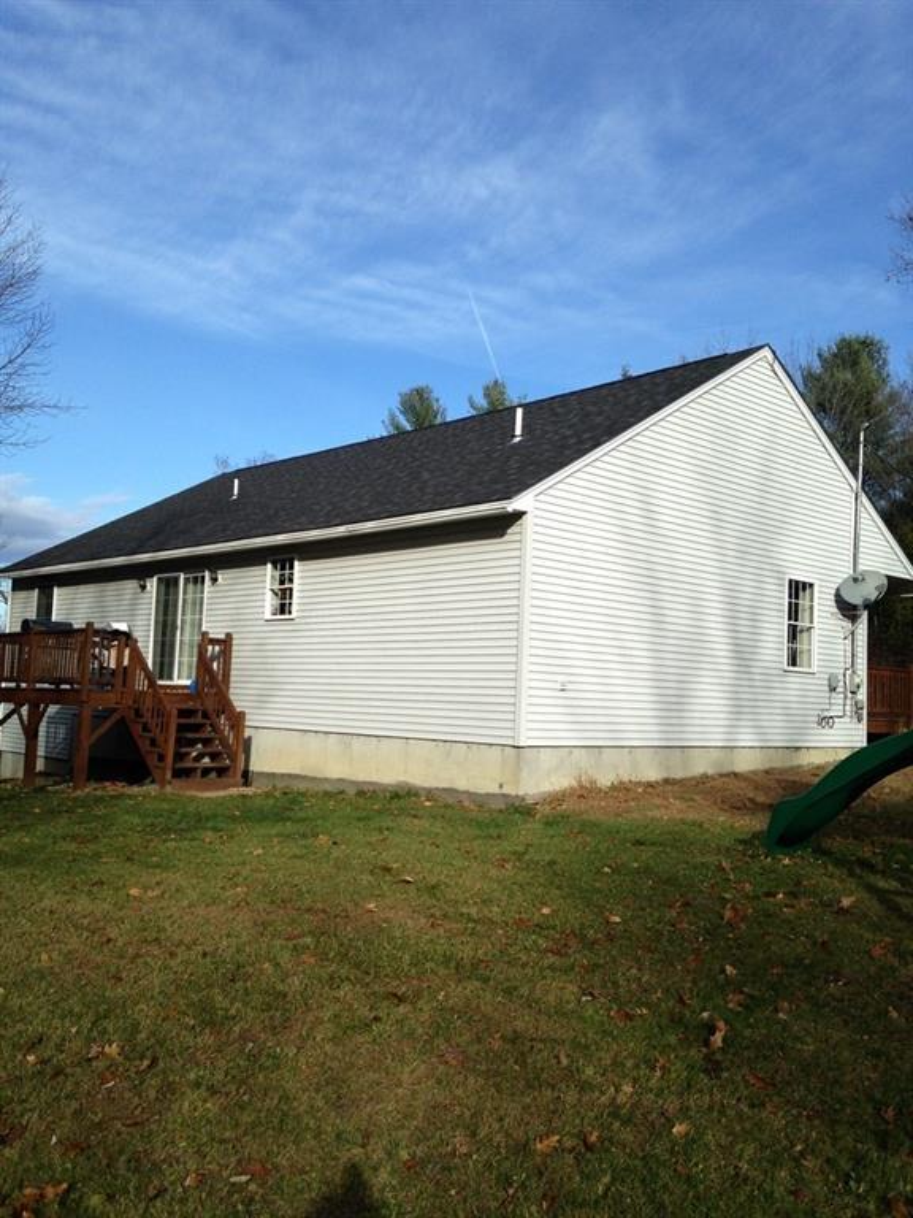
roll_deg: -2.6
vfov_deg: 55.4
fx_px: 1161
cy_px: 609
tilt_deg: +3.0
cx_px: 456
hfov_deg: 42.9
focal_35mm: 33
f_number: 2.4
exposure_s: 1/1550
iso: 64
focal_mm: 4.12
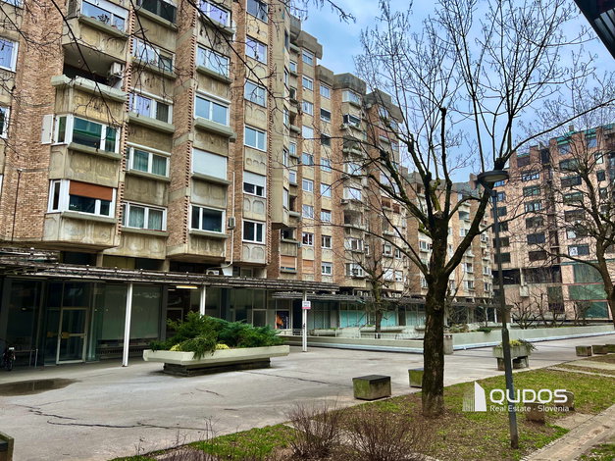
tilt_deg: +10.4
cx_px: 308
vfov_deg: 53.0
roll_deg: -0.6
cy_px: 230
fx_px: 462
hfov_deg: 67.3
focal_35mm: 26
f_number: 1.5
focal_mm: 5.7
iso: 50
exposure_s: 1/552
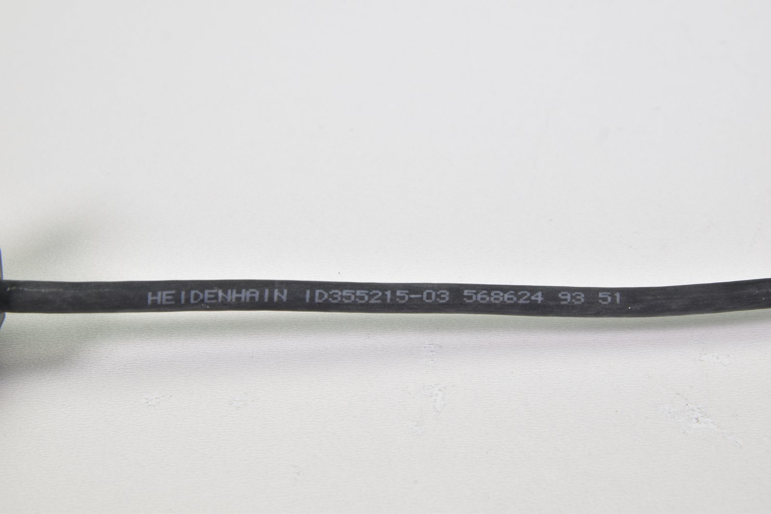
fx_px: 1542
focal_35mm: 72
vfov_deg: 18.9
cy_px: 257
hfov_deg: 28.1
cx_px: 386
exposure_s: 1/60
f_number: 9
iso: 200
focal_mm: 48
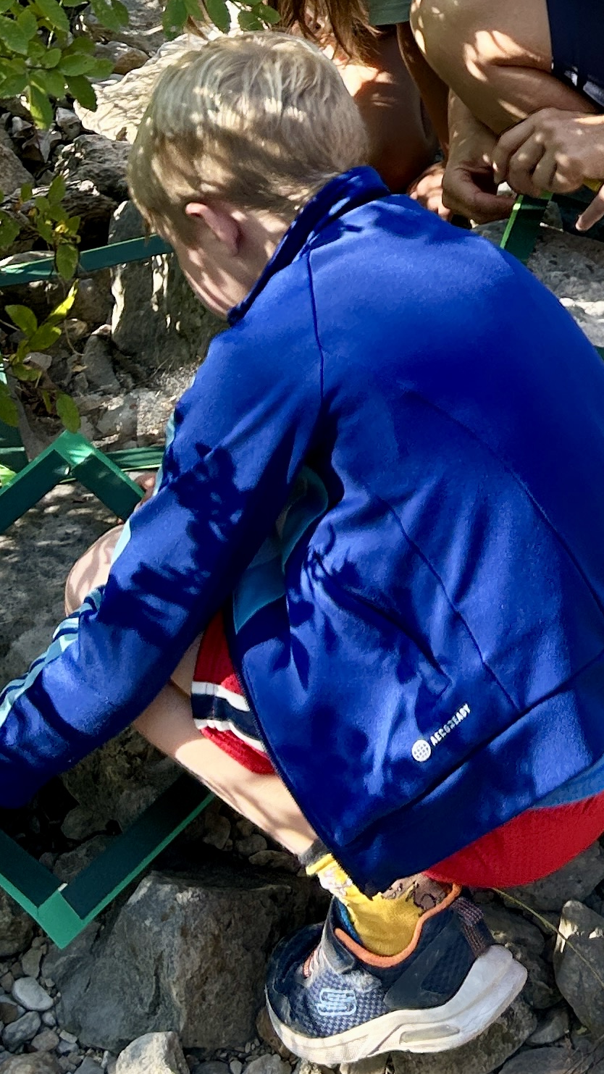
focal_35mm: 77
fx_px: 2193
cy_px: -106
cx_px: 771
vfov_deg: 25.5
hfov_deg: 15.0
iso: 50
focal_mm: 5.7
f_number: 1.5
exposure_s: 1/458
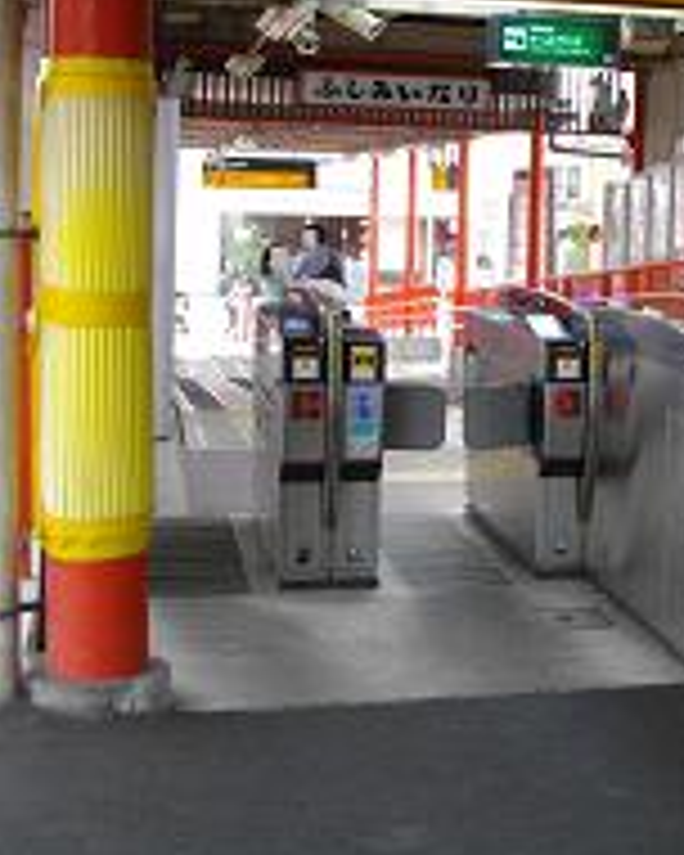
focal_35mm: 64
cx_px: 727
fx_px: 1620
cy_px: 270
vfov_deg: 29.3
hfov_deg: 22.7
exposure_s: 1/125
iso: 104
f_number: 2.9
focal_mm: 5.7
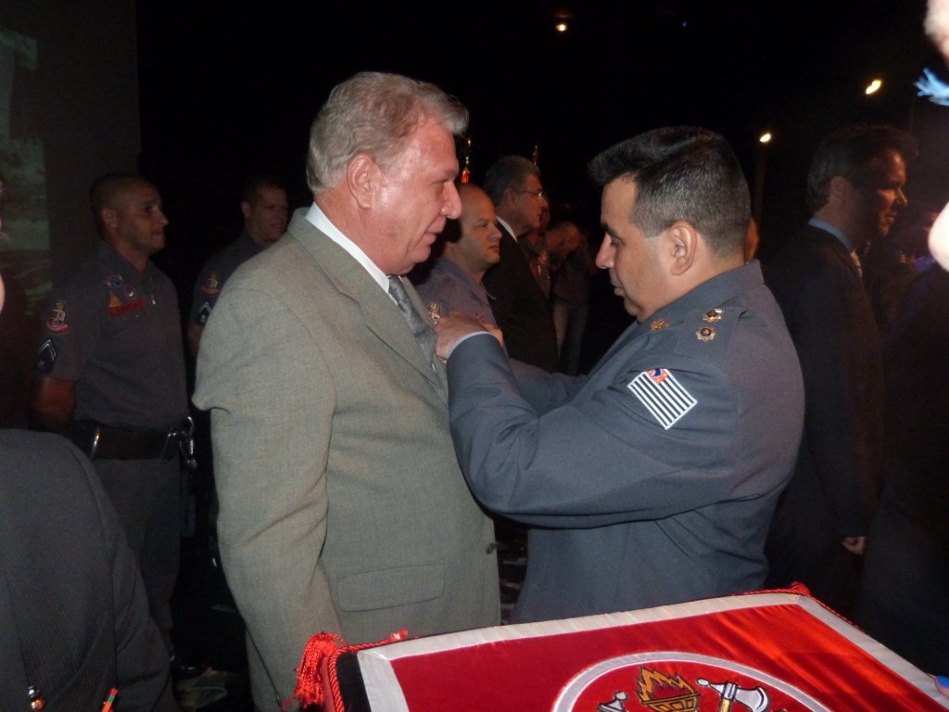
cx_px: 474
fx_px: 685
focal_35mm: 25
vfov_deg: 54.9
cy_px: 356
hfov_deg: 69.4
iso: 400
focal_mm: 4.5
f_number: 2.8
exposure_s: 1/60
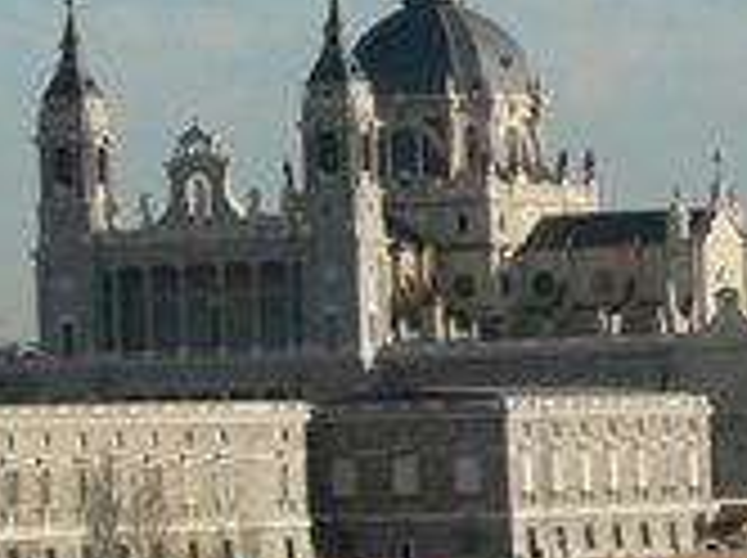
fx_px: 7951
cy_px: -18
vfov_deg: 4.0
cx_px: -144
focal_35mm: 369
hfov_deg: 5.4
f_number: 5.6
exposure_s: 1/500
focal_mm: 13.5
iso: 100
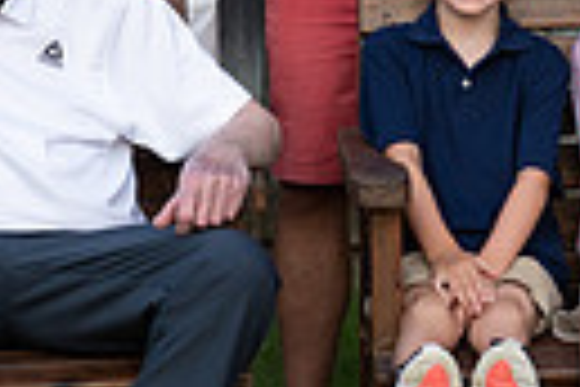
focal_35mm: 251
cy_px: -116
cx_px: 239
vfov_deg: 5.4
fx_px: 4044
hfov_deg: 8.2
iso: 200
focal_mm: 50
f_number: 2.8
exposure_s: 1/500
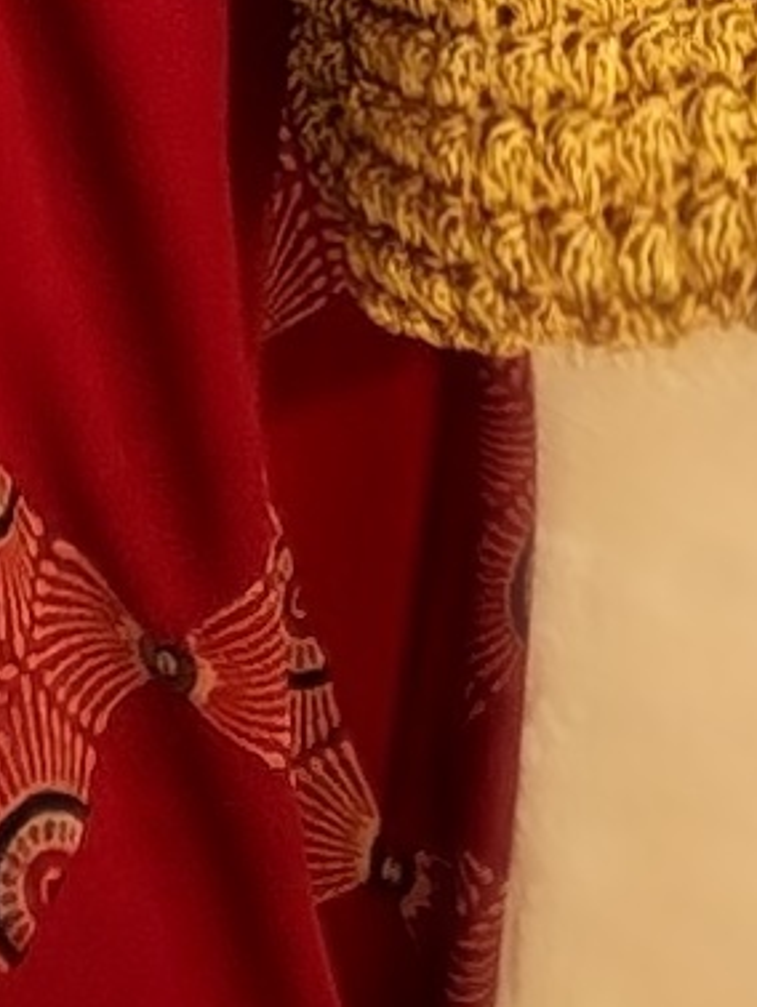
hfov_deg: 6.4
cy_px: -1417
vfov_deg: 8.0
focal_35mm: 230
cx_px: -109
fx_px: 6699
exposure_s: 1/433
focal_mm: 2.71
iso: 32
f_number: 1.9
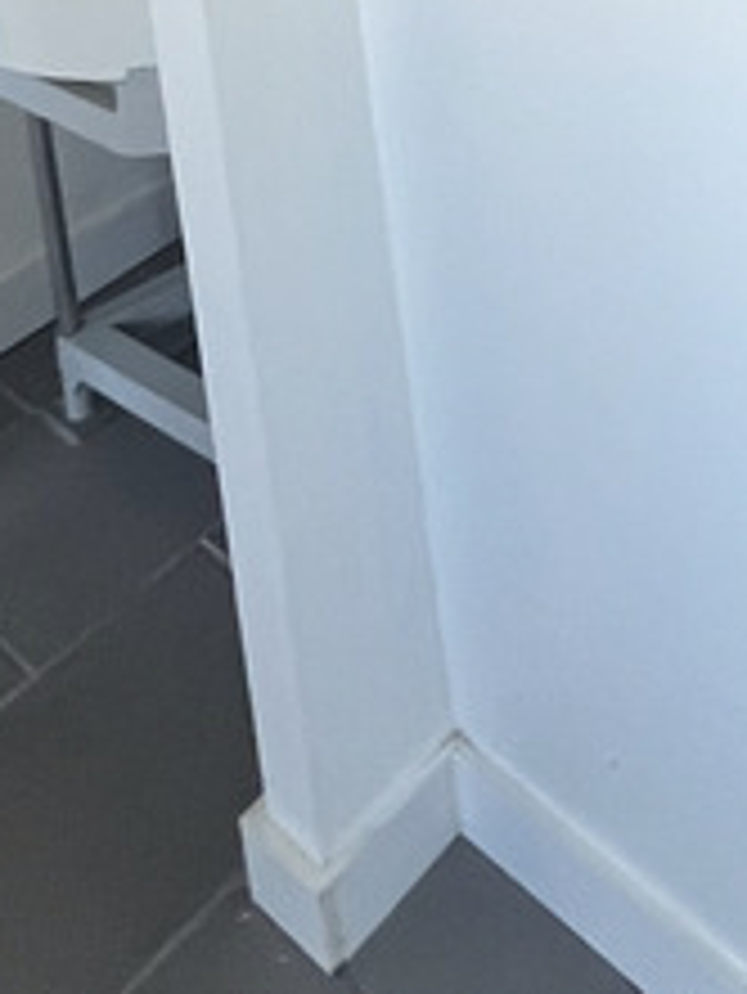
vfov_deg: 24.0
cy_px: -657
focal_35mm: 53
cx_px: 884
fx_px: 1523
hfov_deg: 25.0
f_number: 1.8
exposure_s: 1/99
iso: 200
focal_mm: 1.57
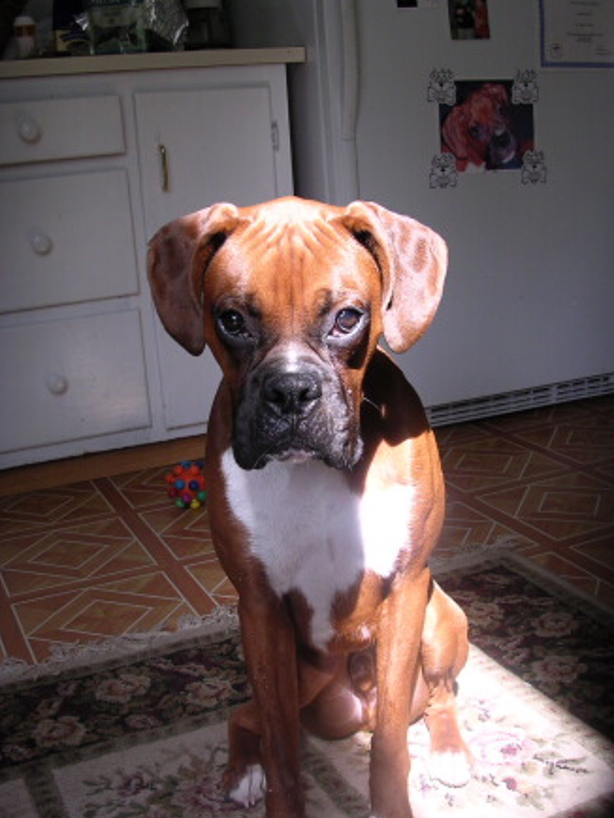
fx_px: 992
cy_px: 447
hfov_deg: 34.4
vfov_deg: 44.7
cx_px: 322
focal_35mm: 42
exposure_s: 1/49.6
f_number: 2.8
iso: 100
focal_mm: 5.8
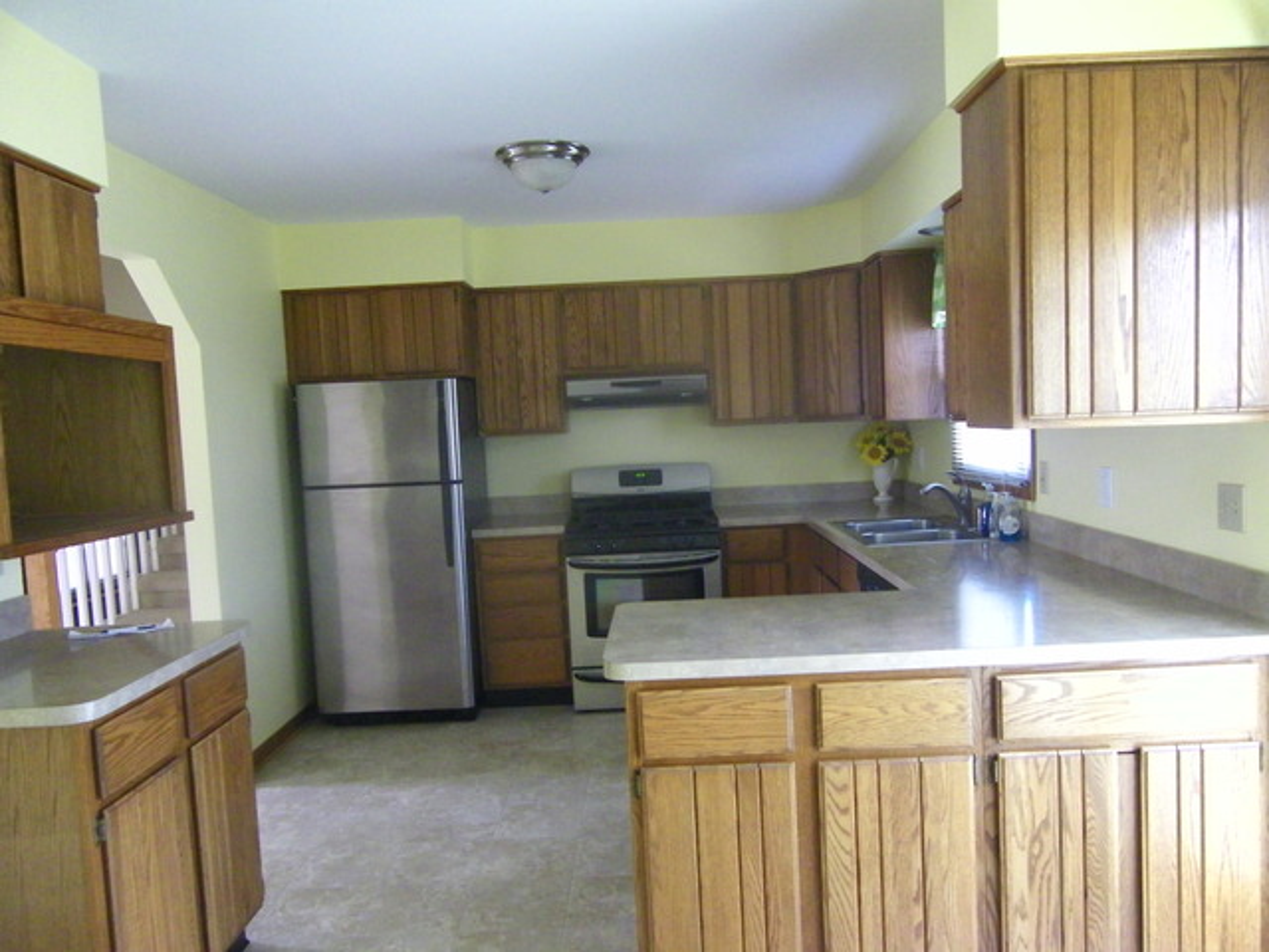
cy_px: 476
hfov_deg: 63.4
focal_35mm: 28
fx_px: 1026
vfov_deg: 49.7
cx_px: 634
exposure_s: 1/30
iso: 400
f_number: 2.6
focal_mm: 4.9
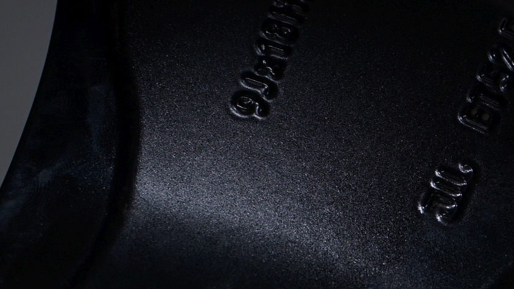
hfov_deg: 16.3
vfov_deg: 9.3
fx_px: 1786
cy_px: 124
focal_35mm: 131
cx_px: 376
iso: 250
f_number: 7.1
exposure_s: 1/100
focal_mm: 55
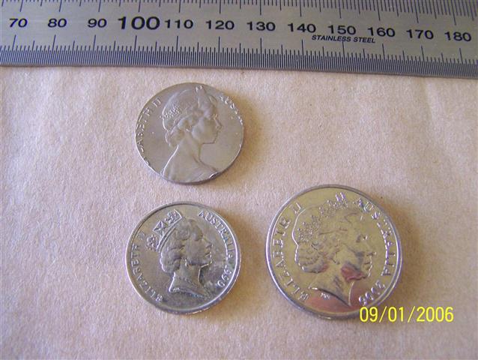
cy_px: 180
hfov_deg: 48.9
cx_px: 239
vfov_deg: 37.8
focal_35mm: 38
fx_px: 525
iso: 200
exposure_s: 1/8
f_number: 2.8
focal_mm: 6.3
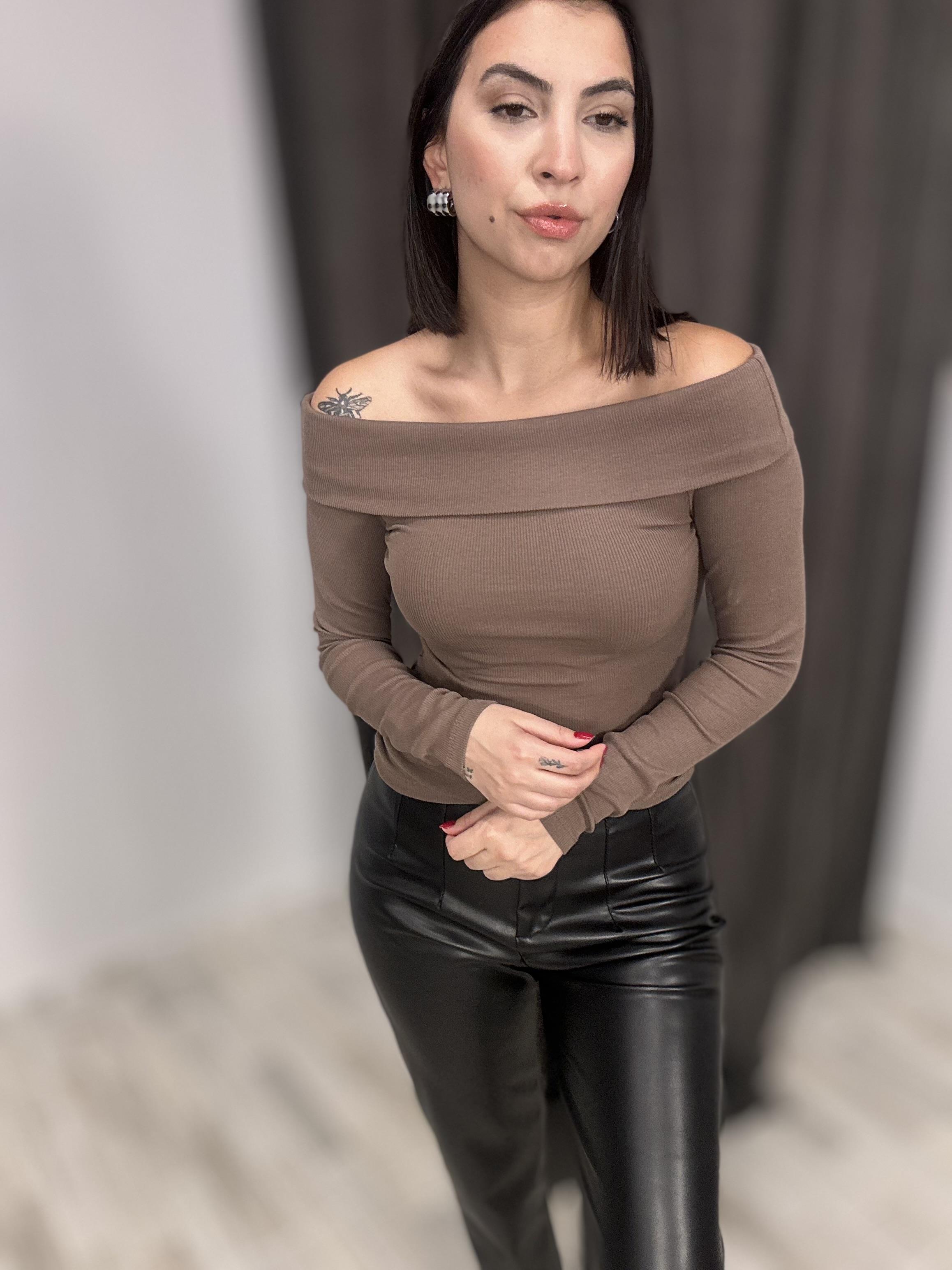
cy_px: 635
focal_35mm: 30
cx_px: 476
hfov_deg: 46.8
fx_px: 1100
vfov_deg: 60.0
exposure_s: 1/50
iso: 80
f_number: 1.9
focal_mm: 2.69
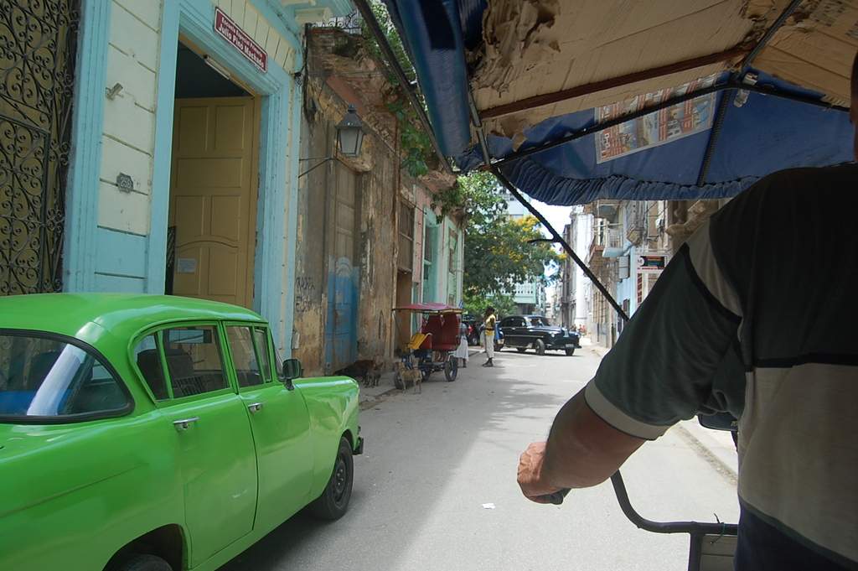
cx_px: 429
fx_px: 643
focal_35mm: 27
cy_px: 286
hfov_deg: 67.4
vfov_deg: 47.9
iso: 200
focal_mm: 18
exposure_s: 1/200
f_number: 7.1
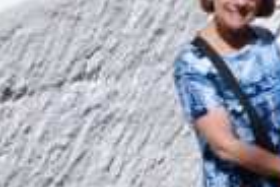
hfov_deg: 11.5
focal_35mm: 169
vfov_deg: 8.1
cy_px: 109
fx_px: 1313
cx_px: 454
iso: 100
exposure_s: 1/320
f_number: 9
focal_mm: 31
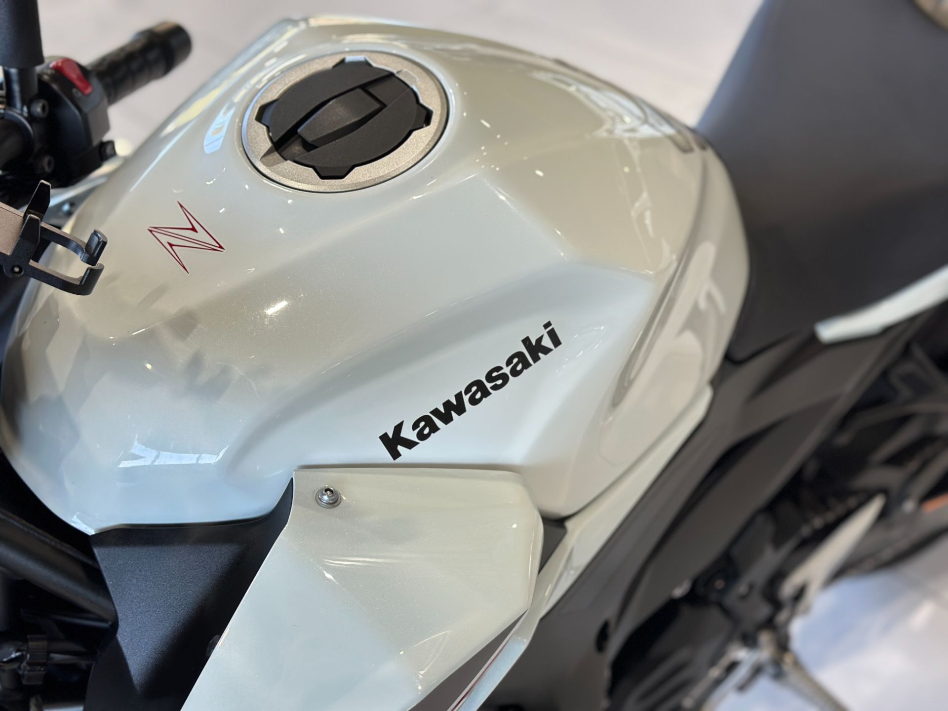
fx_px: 1315
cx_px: 474
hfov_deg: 39.7
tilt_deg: -35.3
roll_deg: +8.6
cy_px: 356
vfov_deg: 30.3
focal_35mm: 48
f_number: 1.78
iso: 100
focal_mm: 6.86
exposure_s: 1/170
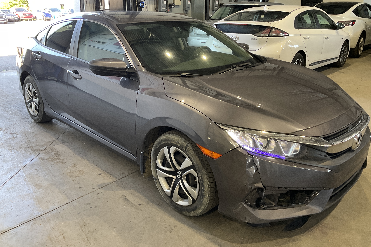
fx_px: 319
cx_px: 187
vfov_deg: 42.2
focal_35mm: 31
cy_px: 107
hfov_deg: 60.3
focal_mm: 3
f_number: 1.8
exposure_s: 1/60
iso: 50
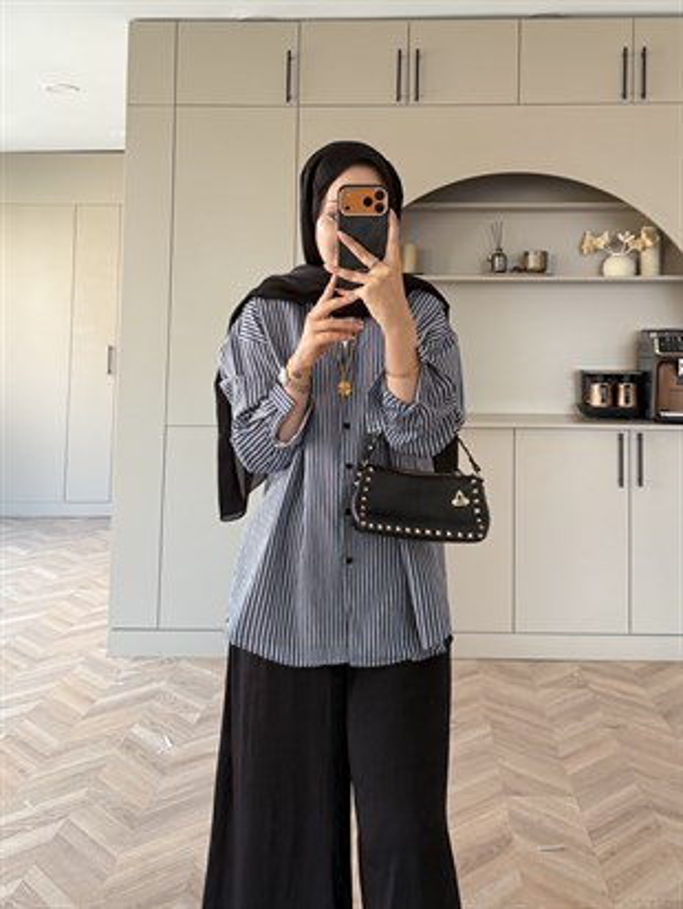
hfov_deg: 56.8
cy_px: 454
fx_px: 631
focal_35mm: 24
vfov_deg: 71.6
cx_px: 342
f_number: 1.78
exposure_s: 1/84
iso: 200
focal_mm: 6.76
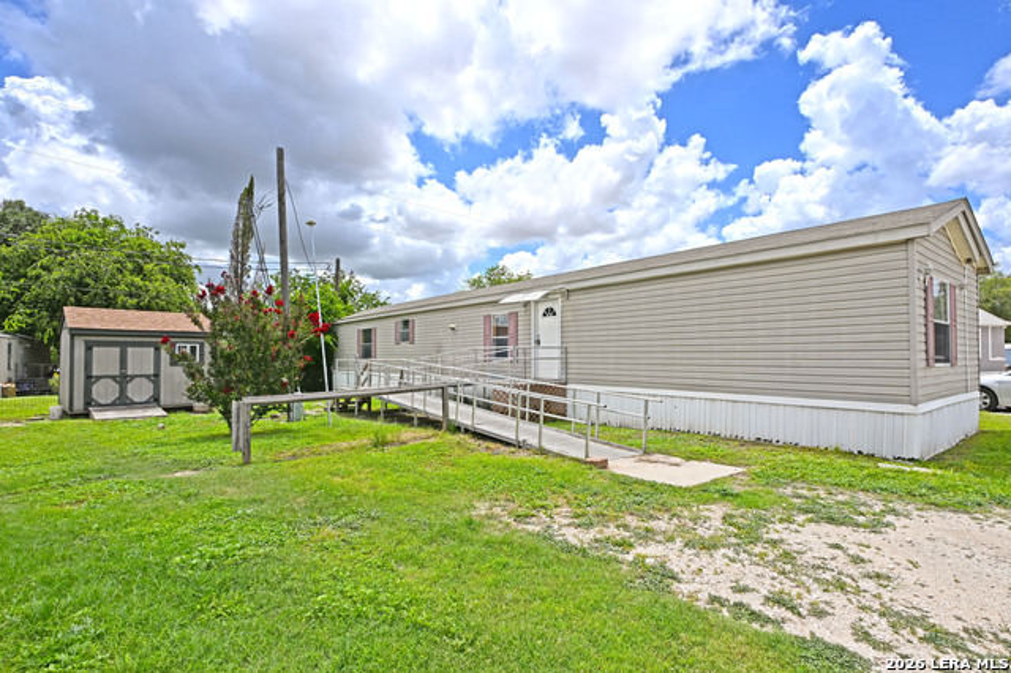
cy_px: 336
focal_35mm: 18
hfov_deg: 90.0
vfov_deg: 67.3
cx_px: 506
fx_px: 505
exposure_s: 1/250
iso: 64
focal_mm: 12
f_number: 8
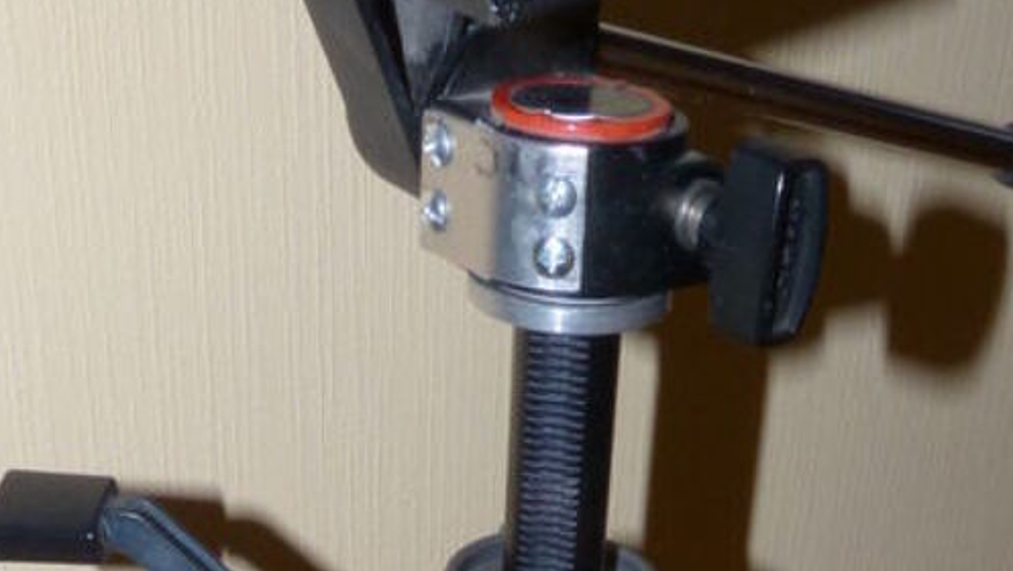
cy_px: 1019
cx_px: 552
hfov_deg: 28.9
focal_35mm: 73
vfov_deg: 14.6
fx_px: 1962
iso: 200
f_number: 8
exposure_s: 1/250
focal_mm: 4.5
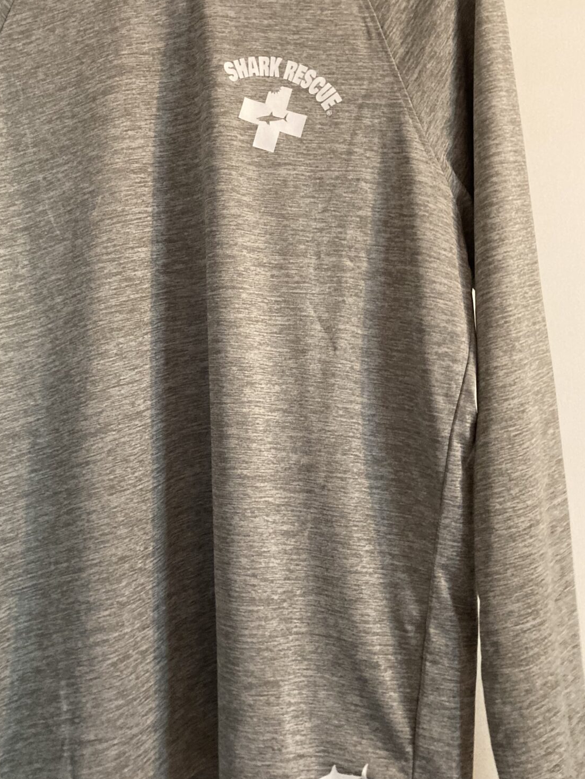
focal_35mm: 39
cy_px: 361
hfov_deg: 36.6
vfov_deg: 47.8
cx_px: 216
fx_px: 879
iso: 320
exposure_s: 1/40
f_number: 1.8
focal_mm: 3.99
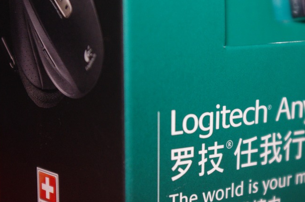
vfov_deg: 11.9
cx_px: 237
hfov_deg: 17.8
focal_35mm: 114
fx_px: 964
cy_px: 150
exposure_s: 1/30
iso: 800
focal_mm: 47.5
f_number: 5.6
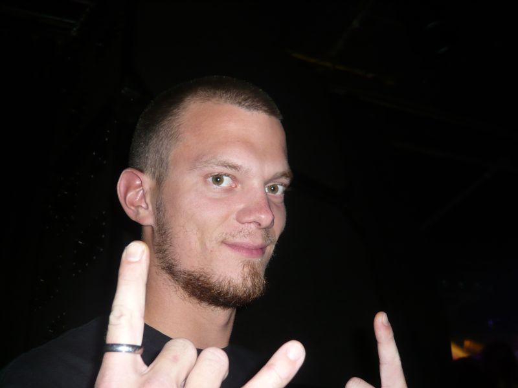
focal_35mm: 34
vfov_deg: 41.8
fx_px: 509
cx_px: 259
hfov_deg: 54.0
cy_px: 194
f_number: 3.1
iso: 100
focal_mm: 5.5
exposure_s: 1/30
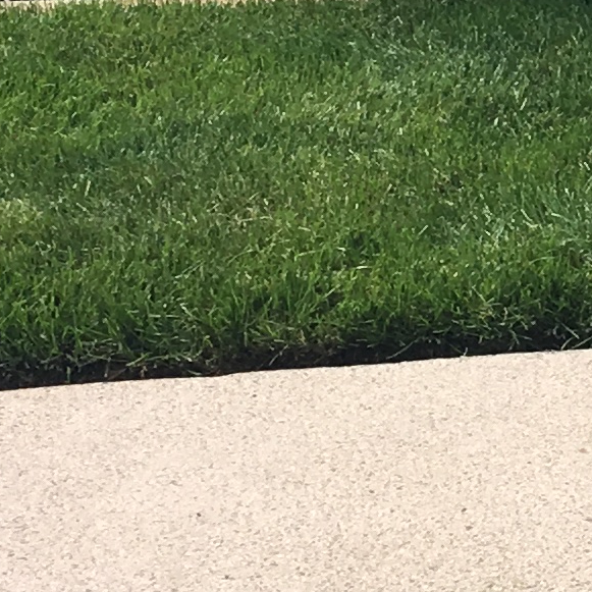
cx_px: 1305
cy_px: -192
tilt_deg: -14.2
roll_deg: -0.6
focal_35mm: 178
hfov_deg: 9.1
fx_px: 3444
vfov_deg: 9.6
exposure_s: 1/286
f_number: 2.2
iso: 25
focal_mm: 4.15
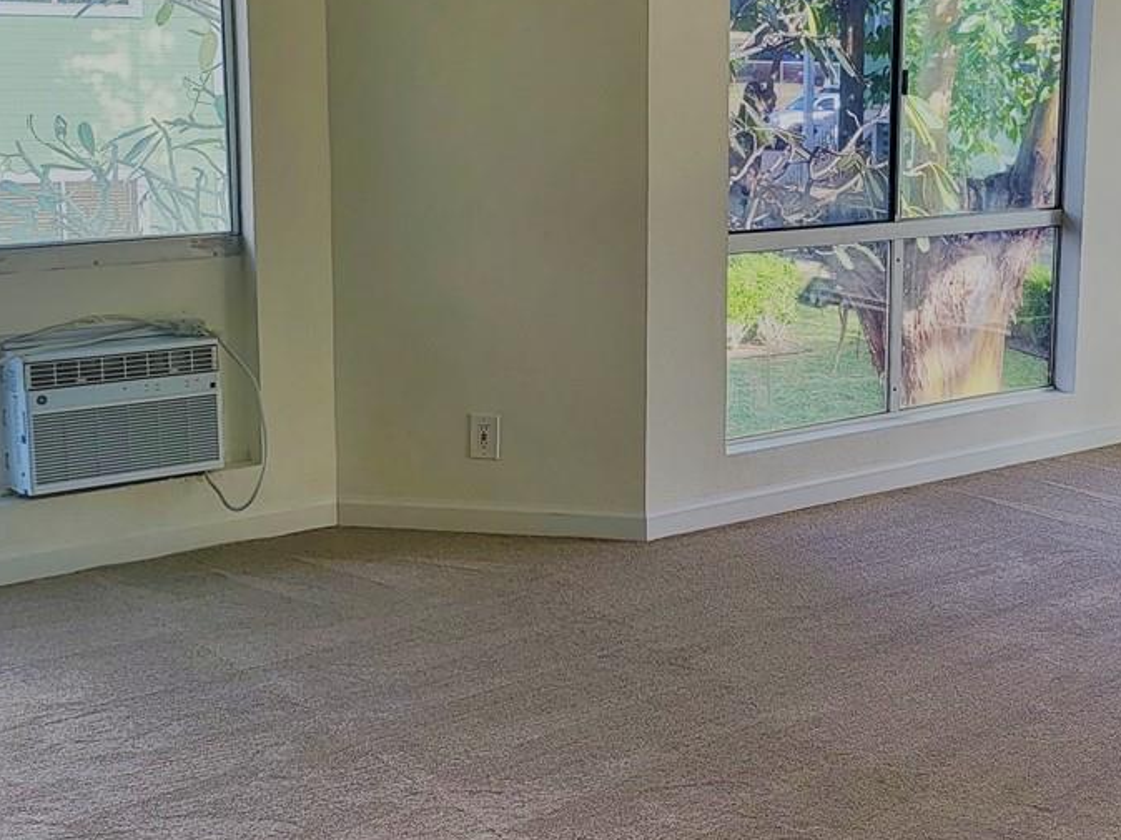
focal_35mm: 57
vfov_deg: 25.6
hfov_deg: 33.0
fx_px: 1845
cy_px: 338
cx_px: 863
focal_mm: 5
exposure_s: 1/186
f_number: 1.8
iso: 40
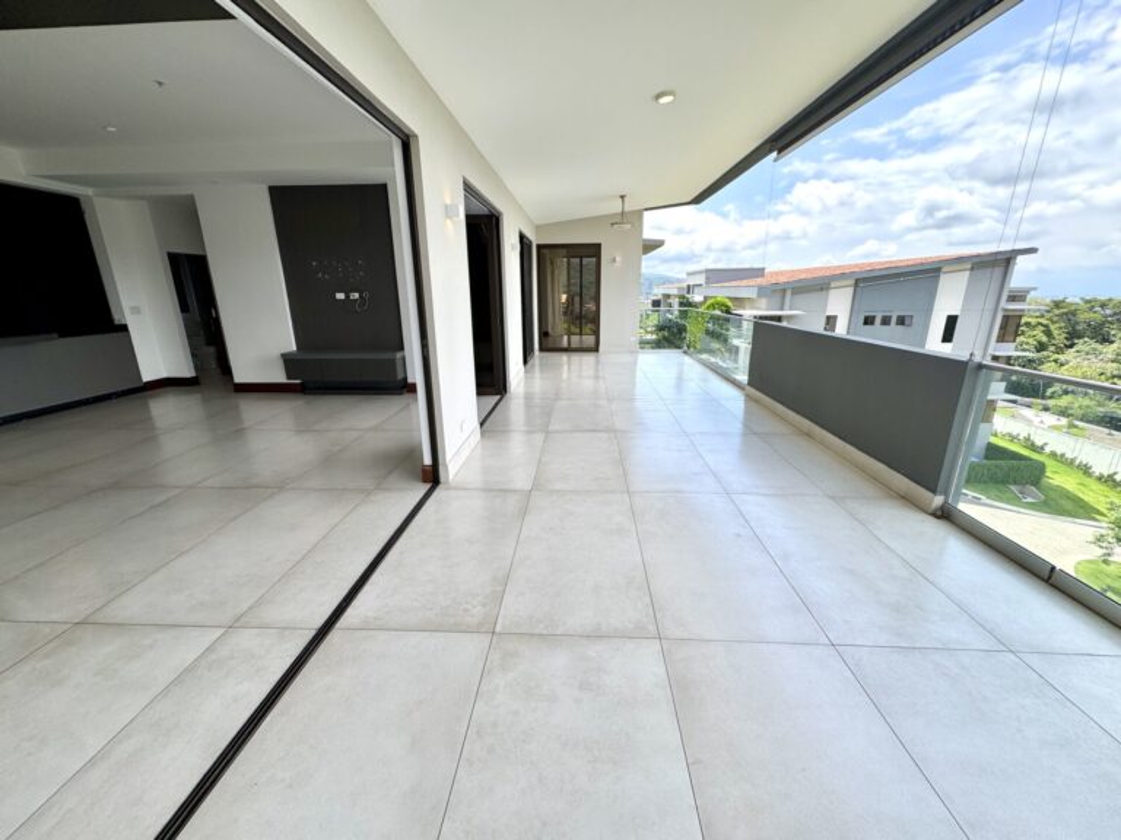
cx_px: 560
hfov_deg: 102.1
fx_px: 453
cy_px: 420
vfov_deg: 85.7
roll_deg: -0.1
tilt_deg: -17.0
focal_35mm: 14
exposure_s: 1/804
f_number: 2.2
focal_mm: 2.22
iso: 40
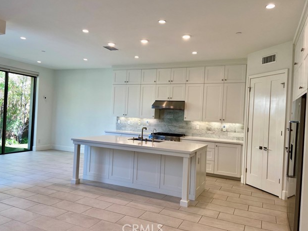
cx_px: 150
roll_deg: -3.0
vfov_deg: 51.4
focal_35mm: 27
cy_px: 116
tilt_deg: +0.0
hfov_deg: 65.3
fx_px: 240
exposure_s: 1/120
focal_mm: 4.25
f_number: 1.8
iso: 40
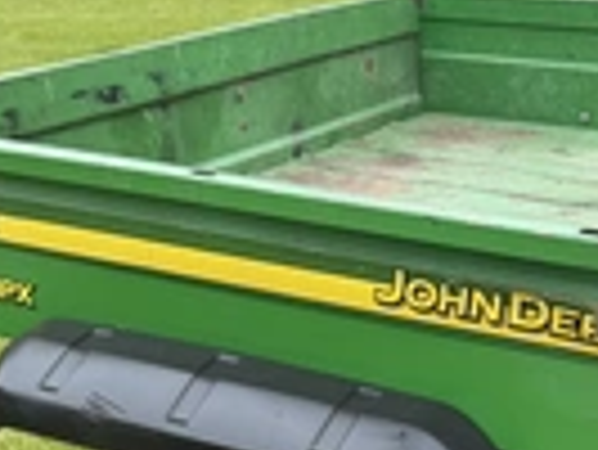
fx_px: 1245
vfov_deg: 19.6
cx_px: 508
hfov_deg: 26.3
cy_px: 490
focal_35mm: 72
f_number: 1.78
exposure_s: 1/470
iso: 80
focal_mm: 6.76
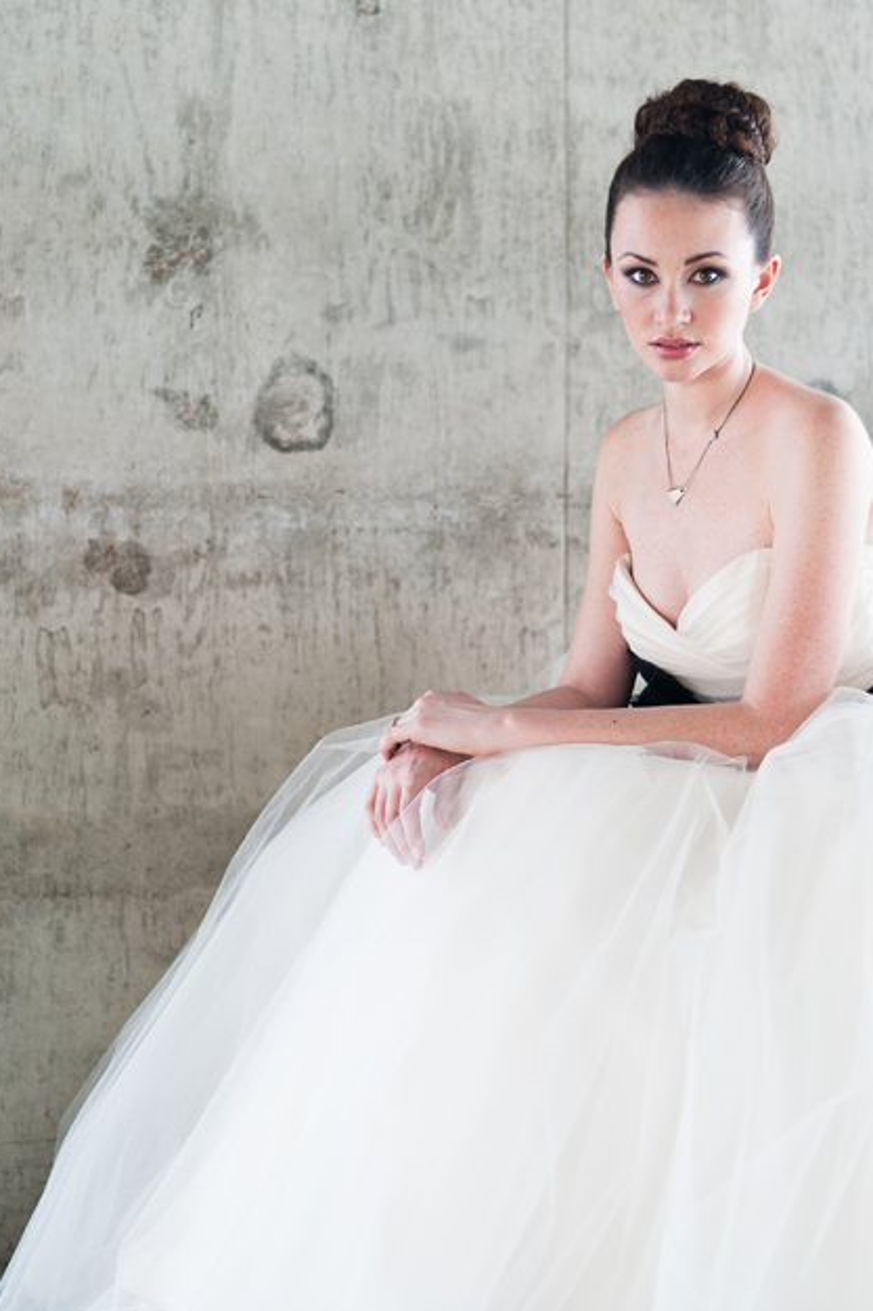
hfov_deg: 18.9
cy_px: 626
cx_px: 500
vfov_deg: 28.1
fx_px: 2620
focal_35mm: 72
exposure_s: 1/320
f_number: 2
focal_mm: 50
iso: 200
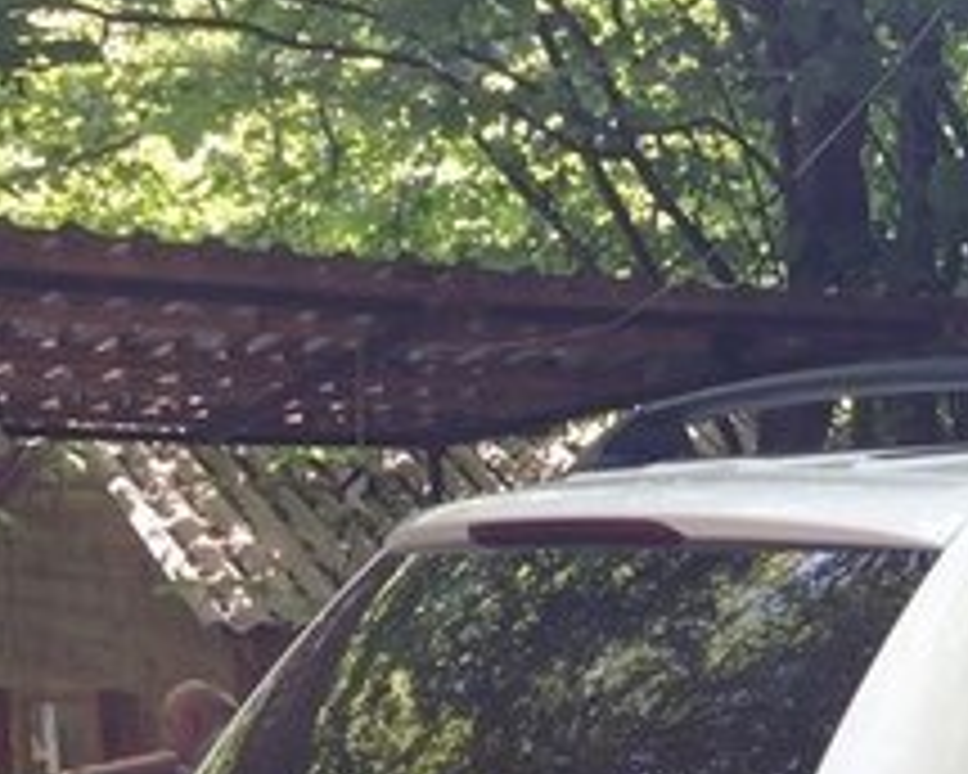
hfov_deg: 19.4
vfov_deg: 16.6
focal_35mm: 87
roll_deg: +0.8
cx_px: 1409
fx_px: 2492
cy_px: 1015
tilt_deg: -7.6
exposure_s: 1/107
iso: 32
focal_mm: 4.15
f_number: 2.2
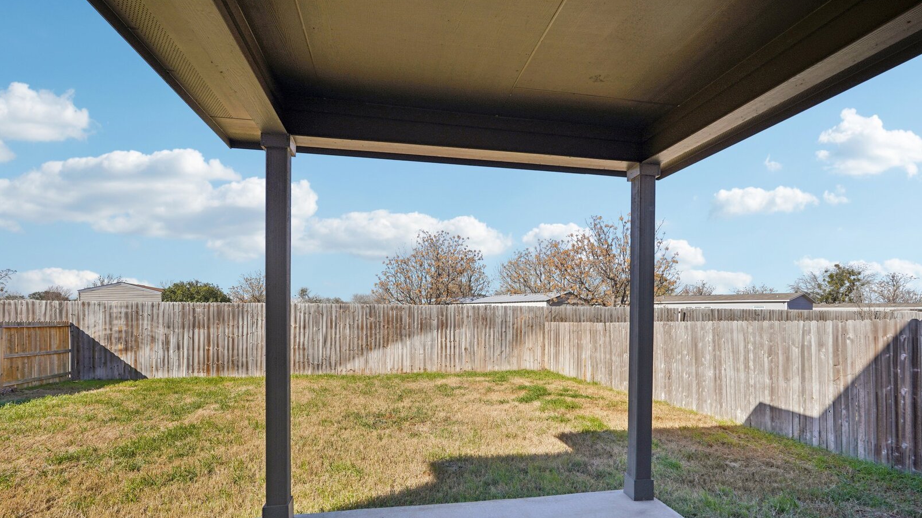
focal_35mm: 18
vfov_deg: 61.9
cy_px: 308
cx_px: 466
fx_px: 429
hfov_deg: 94.2
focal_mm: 16.5
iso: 100
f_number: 8
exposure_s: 1/320
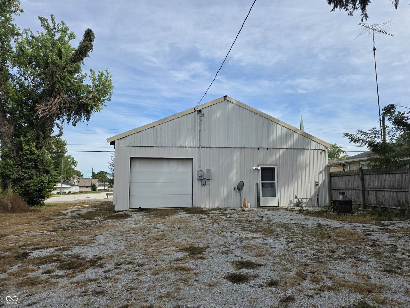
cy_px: 154
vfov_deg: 58.9
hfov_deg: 73.9
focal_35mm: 23
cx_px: 205
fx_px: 272
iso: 80
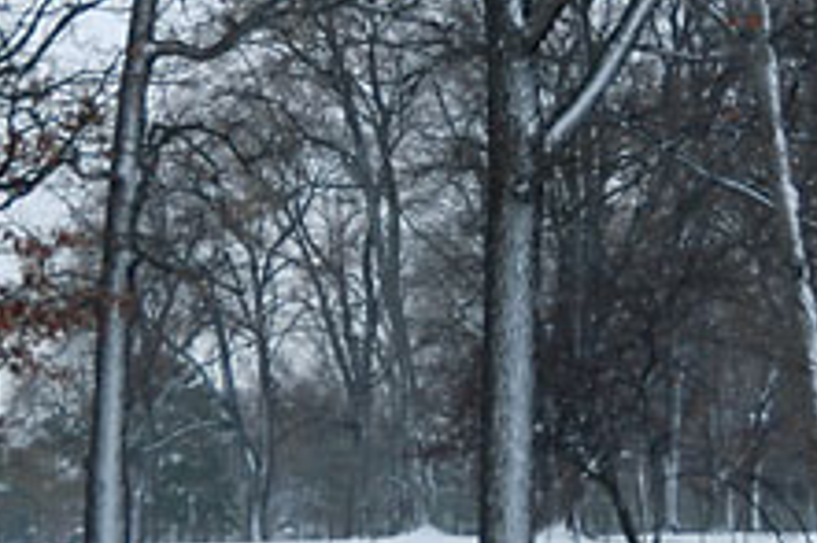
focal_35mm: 205
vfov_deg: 6.7
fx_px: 4649
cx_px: 333
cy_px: 155
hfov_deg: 10.0
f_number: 5
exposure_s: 1/200
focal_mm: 52
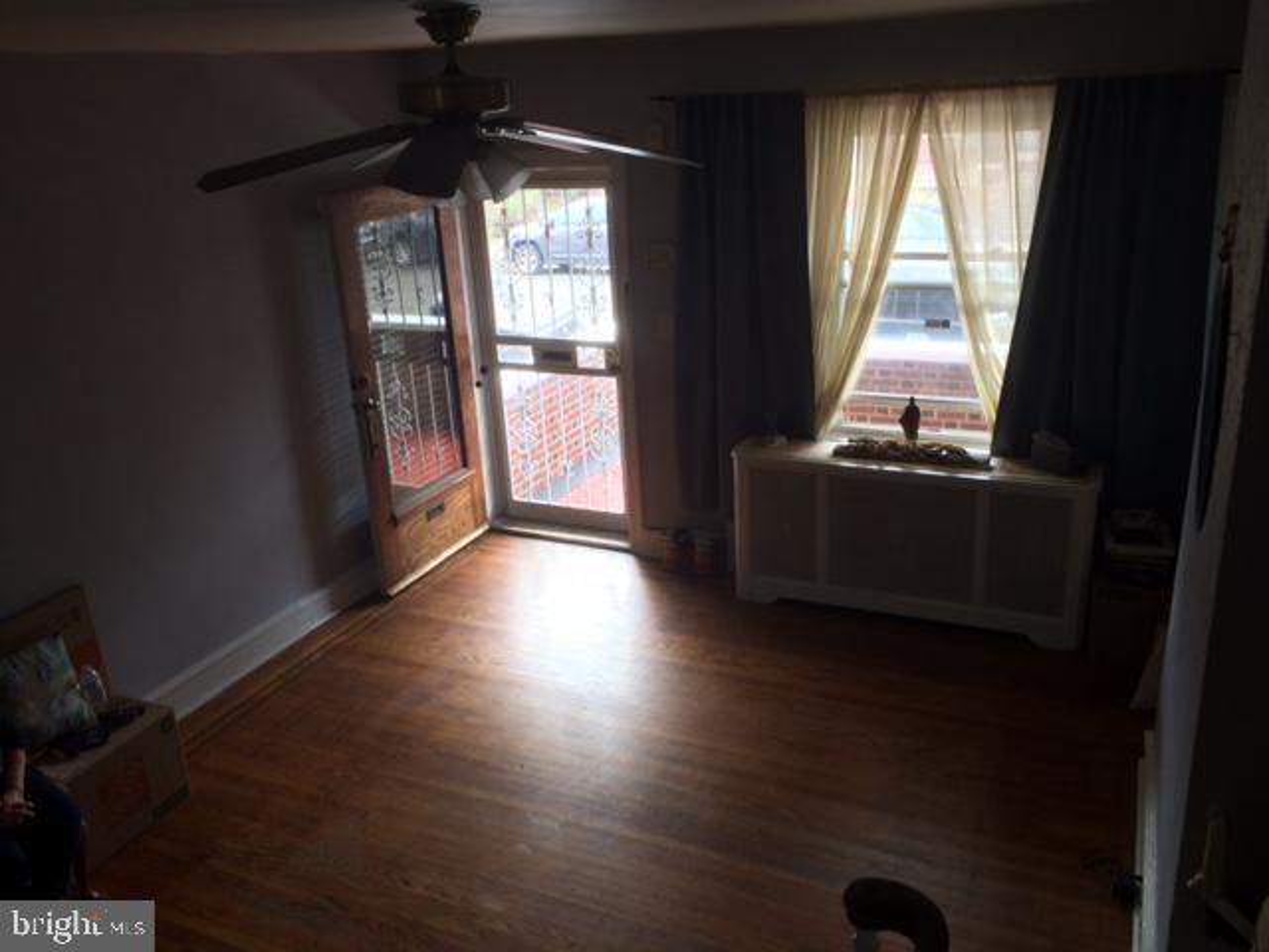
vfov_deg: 48.2
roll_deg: +2.6
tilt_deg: -22.0
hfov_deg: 61.7
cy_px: 476
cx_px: 634
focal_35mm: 29
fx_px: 1063
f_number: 2.2
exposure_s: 1/60
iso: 50
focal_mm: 4.15
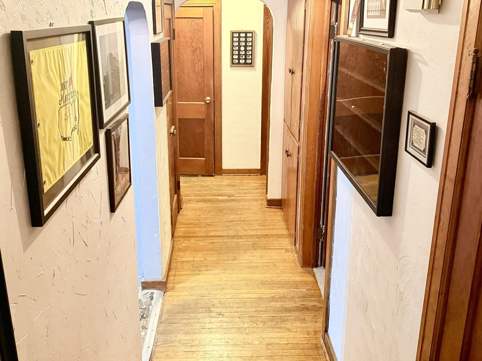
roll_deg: +0.3
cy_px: 143
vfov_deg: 42.7
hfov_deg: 55.3
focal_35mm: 33
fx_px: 460
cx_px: 223
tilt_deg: -15.7
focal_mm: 6.76
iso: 500
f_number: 1.78
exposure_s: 1/60
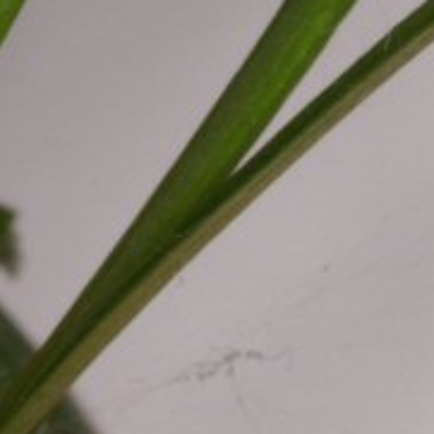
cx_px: 113
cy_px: 421
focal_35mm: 719
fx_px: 10199
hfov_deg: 2.4
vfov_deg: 2.4
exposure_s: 1/60
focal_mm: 100
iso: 200
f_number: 22
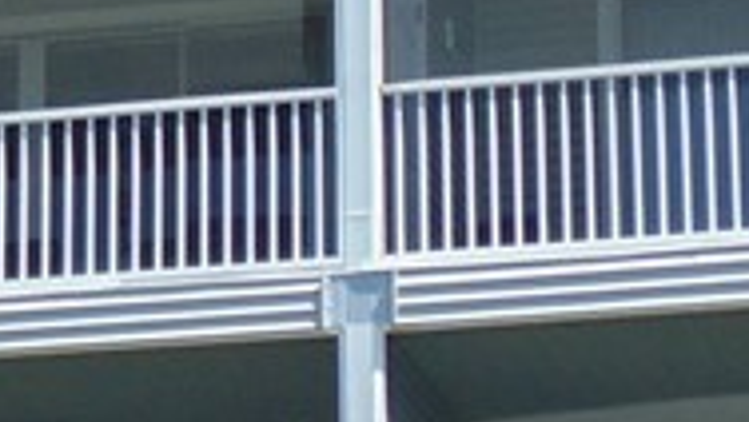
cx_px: -805
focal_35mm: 314
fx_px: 6240
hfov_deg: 6.6
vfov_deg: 3.9
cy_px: -175
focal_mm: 9.5
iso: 80
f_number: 3.9
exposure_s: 1/400
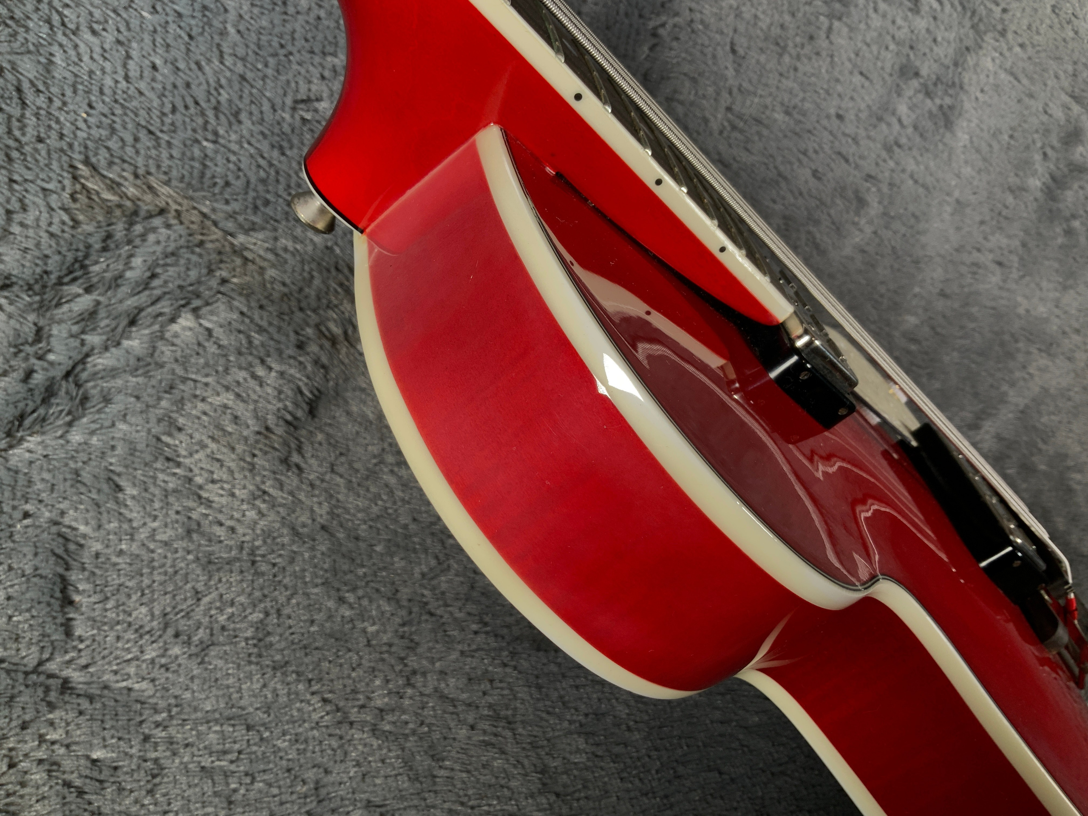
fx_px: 911
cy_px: 408
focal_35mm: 29
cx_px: 544
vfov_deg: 48.2
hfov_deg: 61.7
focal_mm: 3
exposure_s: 1/104
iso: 25
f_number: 1.8
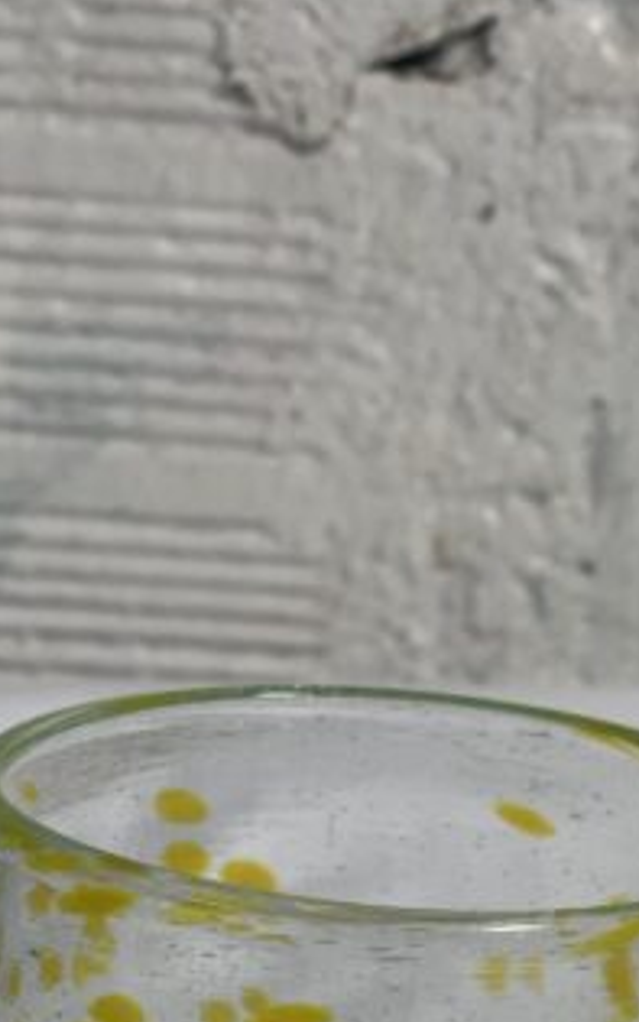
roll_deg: -2.8
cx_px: 503
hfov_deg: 9.5
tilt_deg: -15.2
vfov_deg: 15.0
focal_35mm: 138
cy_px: 892
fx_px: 3843
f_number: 2.2
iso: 40
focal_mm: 7.5
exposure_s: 1/121
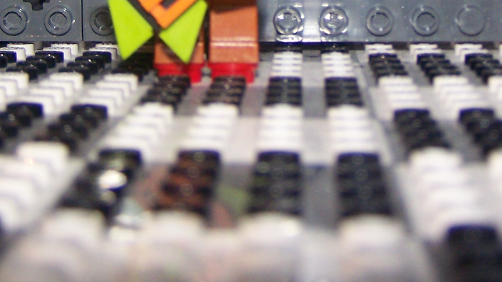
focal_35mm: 104
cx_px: 326
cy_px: -111
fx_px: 1384
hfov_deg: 20.5
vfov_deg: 11.3
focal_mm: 6.3
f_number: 2.8
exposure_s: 1/60
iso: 80
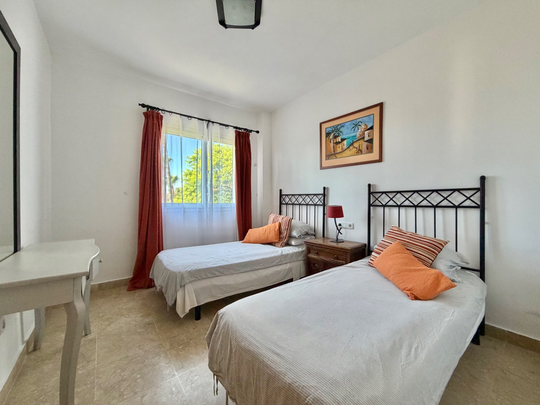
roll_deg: -0.1
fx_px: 218
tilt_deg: -0.4
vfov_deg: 85.7
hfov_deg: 102.1
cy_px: 202
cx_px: 270
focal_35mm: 14
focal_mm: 2.22
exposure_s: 1/121
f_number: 2.2
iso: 250
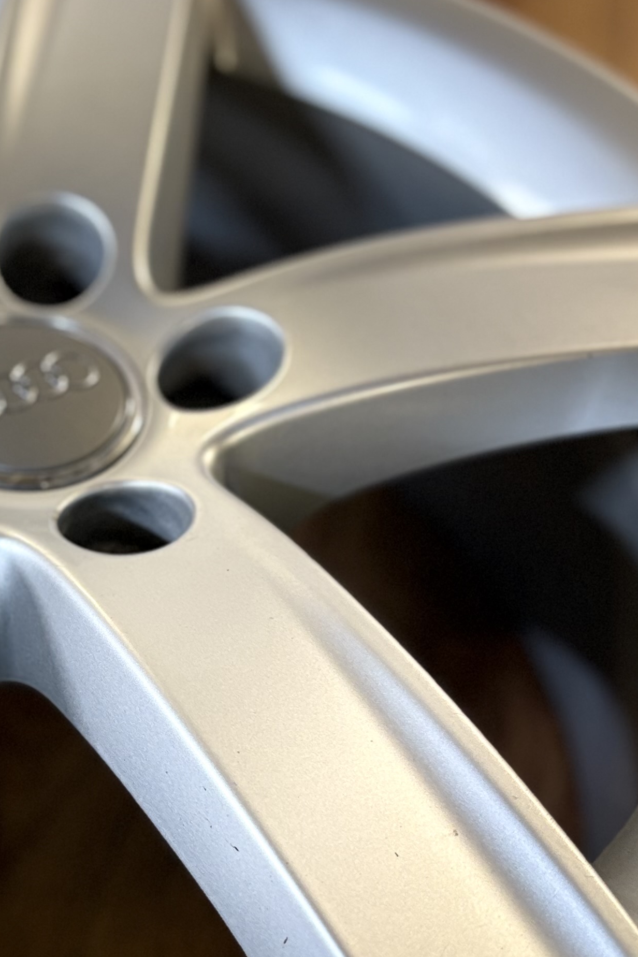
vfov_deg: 33.8
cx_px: -10
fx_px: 1568
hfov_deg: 22.1
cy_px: 586
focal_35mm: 59
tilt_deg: -51.8
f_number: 1.6
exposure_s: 1/50
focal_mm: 5.96
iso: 200
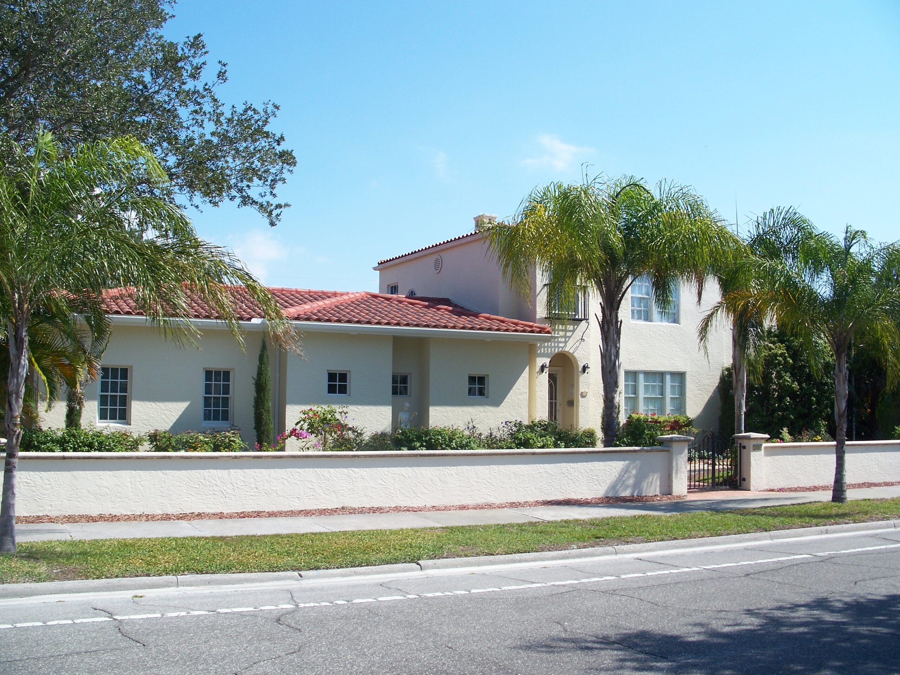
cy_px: 338
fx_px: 962
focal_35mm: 37
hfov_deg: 50.1
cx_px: 450
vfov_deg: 38.7
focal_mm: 7.8
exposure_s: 1/400
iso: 64
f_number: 4
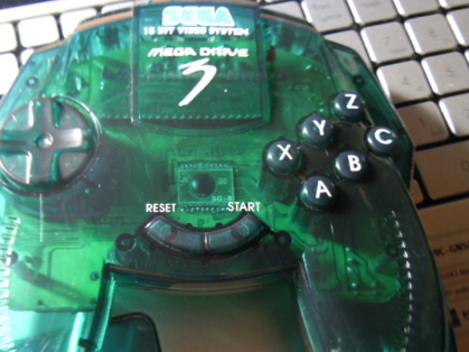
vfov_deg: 33.4
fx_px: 582
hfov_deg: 43.8
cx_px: 206
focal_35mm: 43
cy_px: 226
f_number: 3.5
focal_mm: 5.4
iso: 400
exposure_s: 1/2
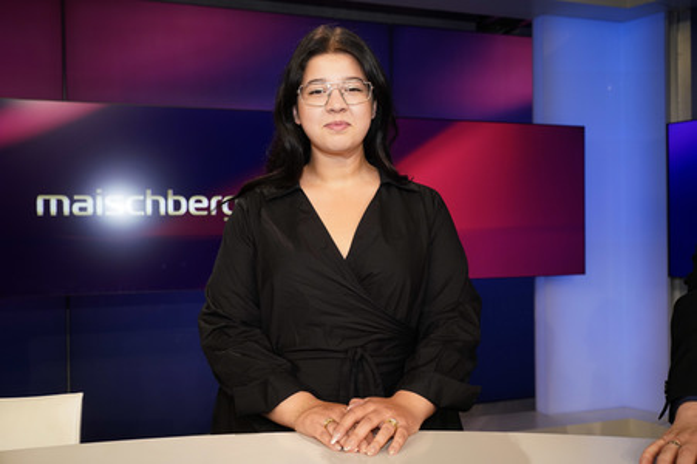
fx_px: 658
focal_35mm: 34
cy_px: 232
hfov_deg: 55.8
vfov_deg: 38.8
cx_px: 348
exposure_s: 1/125
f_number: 5
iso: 2000
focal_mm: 34
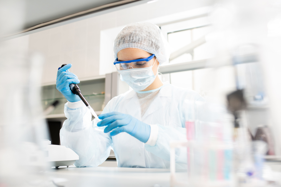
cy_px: 94
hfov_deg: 54.4
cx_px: 140
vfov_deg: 37.9
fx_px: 273
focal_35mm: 35
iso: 500
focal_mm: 35
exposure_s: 1/200
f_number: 3.5
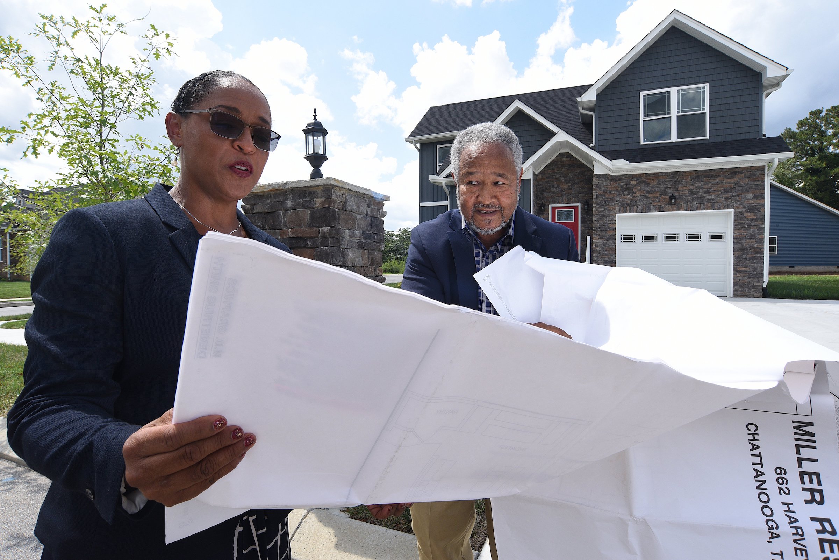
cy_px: 280
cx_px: 420
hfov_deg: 90.0
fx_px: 420
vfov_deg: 67.4
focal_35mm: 18
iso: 400
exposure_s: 1/200
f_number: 18
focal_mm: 18
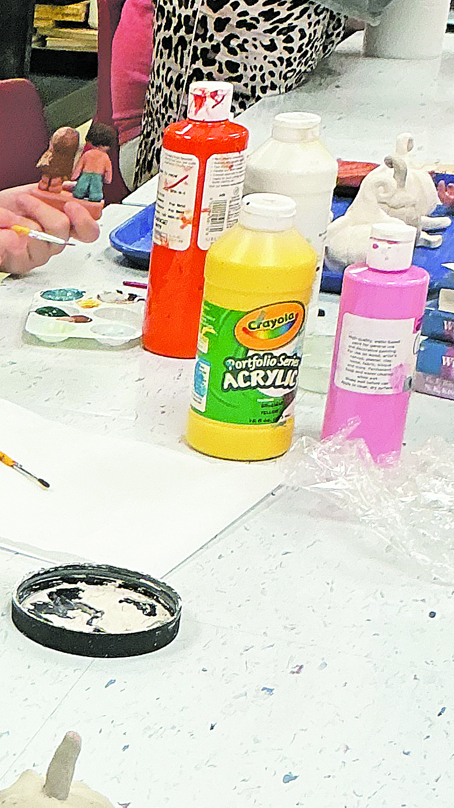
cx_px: -394
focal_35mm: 92
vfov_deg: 23.0
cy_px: 574
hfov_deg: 12.0
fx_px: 1969
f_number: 1.8
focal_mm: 3
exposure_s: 1/60
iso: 80
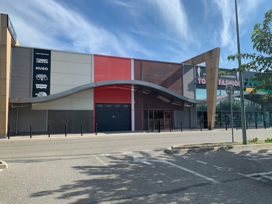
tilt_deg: +3.7
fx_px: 204
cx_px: 136
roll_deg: +0.4
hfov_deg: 67.3
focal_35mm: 26
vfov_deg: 53.1
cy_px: 102
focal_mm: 4.25
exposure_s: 1/2208
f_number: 1.8
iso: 25
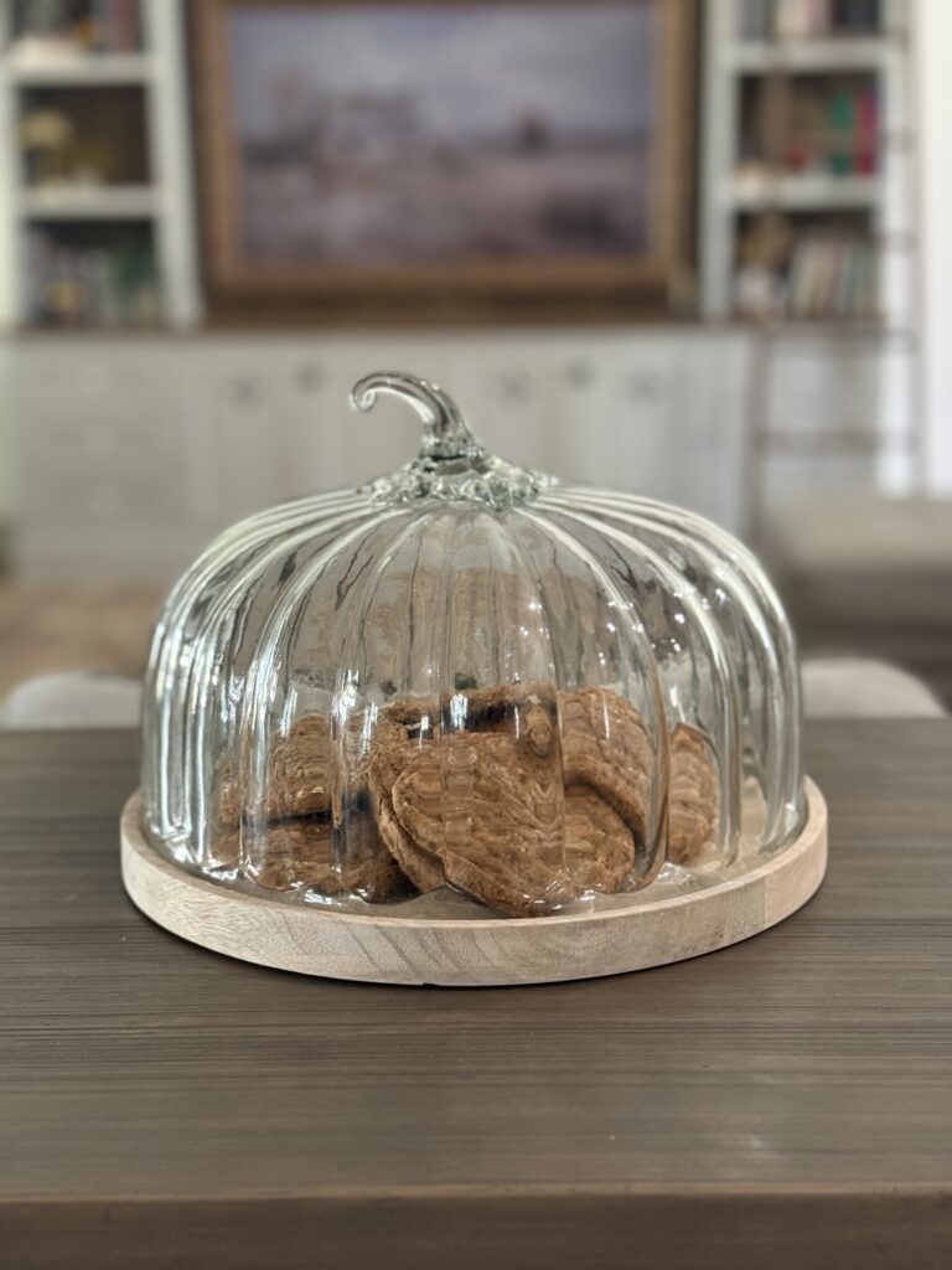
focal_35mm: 48
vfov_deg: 39.7
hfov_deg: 30.3
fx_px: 1760
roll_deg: +0.9
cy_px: 635
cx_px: 476
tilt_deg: -12.4
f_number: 1.78
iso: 500
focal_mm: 6.76
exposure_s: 1/30
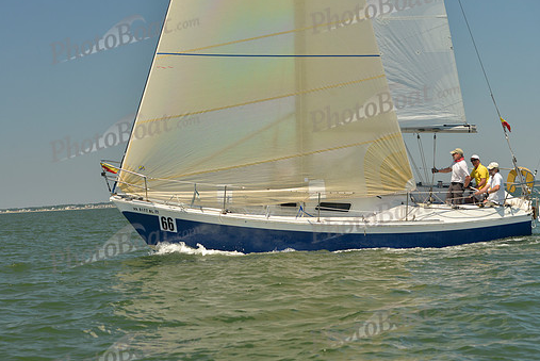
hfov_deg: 25.3
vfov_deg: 17.1
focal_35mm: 80
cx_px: 256
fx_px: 1201
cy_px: 175
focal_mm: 70
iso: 200
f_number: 6.3
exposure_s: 1/640
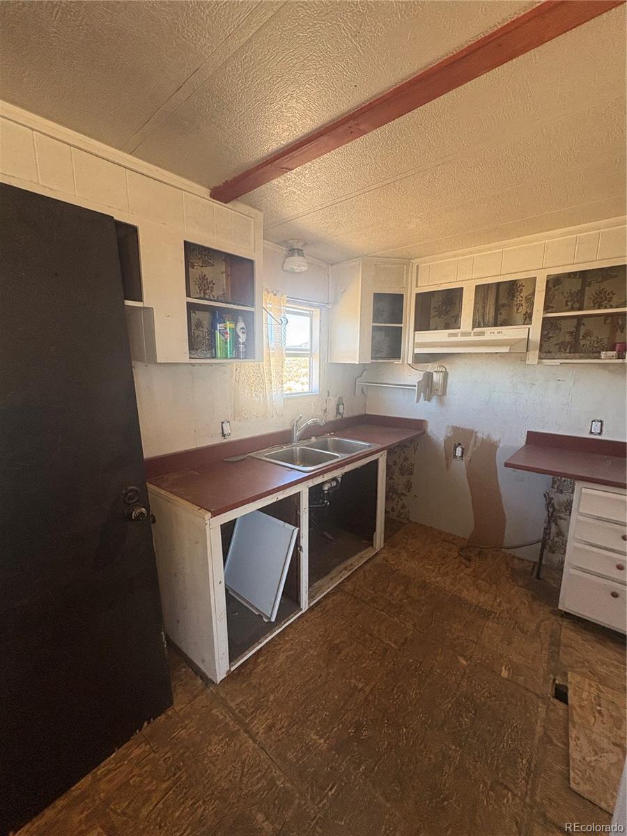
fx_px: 338
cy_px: 418
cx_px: 314
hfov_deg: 85.7
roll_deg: -1.7
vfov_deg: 102.1
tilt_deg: -7.8
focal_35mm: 14
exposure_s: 1/99
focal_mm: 2.22
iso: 125
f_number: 2.2
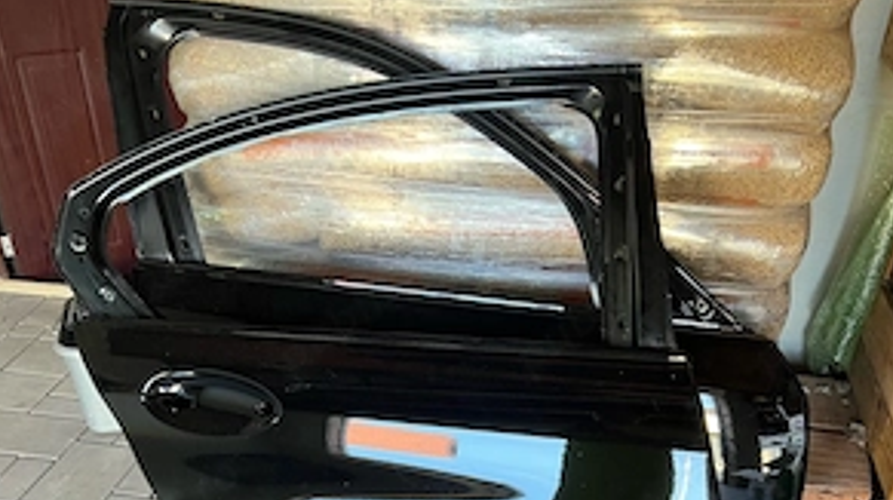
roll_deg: +0.1
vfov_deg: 27.3
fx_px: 923
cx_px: 439
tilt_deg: -40.0
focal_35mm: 39
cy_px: 574
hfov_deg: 51.7
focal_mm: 5.7
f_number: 1.5
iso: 160
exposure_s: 1/60
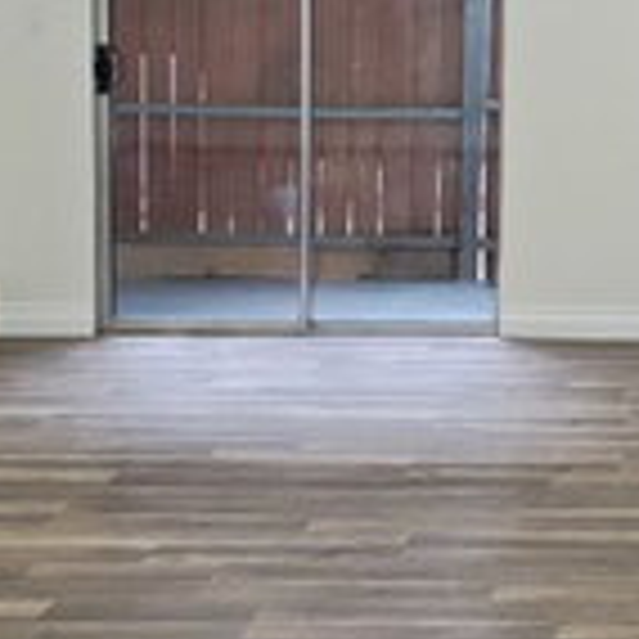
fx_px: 1441
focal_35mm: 69
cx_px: 776
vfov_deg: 23.9
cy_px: -9
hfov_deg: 22.9
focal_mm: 4.3
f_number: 2.4
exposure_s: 1/120
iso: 250
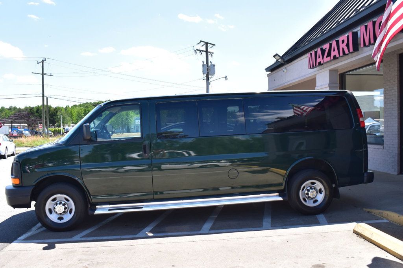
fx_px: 369
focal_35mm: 33
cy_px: 134
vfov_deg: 39.9
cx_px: 202
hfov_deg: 57.2
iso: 400
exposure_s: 1/320
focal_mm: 22
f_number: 10
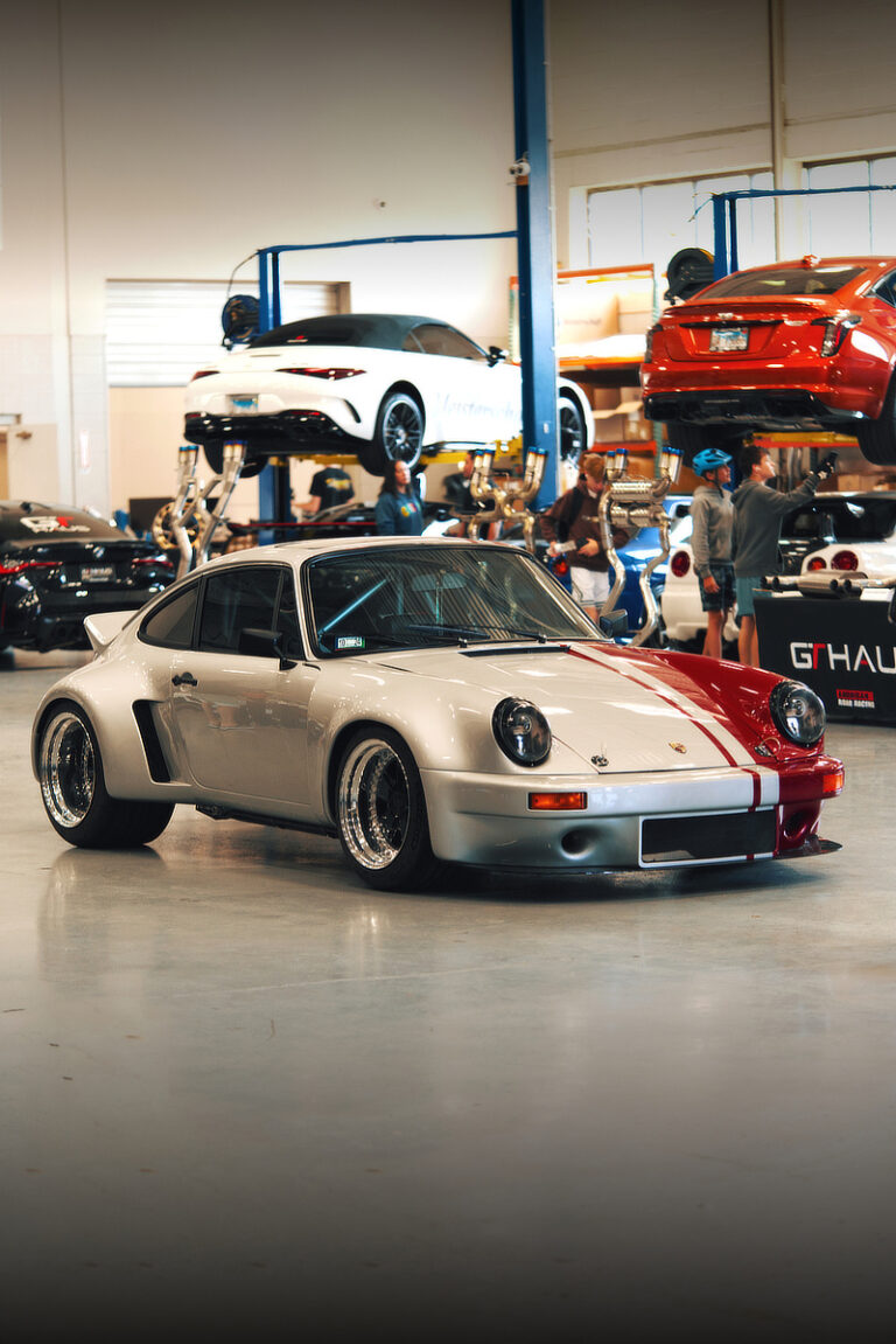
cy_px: 672
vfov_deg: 22.6
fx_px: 3358
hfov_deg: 15.2
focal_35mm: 90
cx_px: 448
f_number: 2.8
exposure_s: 1/100
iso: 800
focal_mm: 90
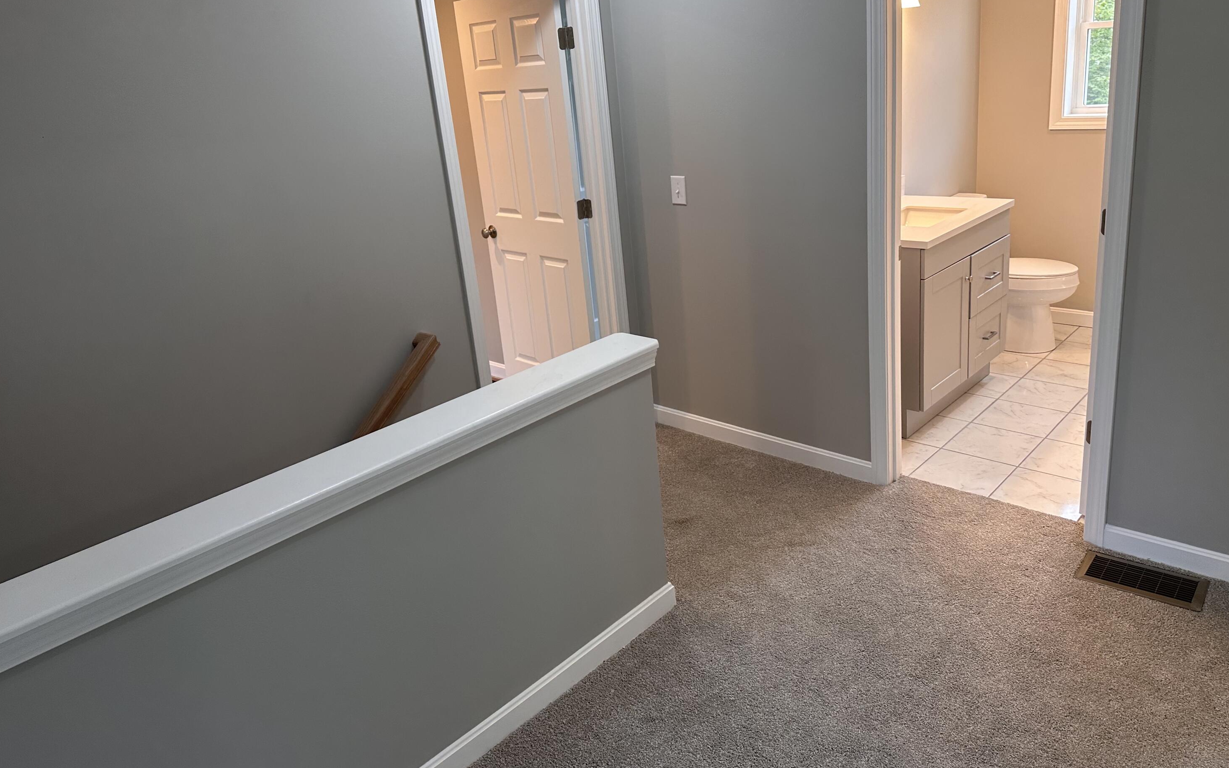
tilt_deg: -19.1
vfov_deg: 47.4
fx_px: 871
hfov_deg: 70.4
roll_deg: +6.5
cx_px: 616
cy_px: 325
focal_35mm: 26
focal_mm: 6.86
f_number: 1.78
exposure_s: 1/120
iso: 160
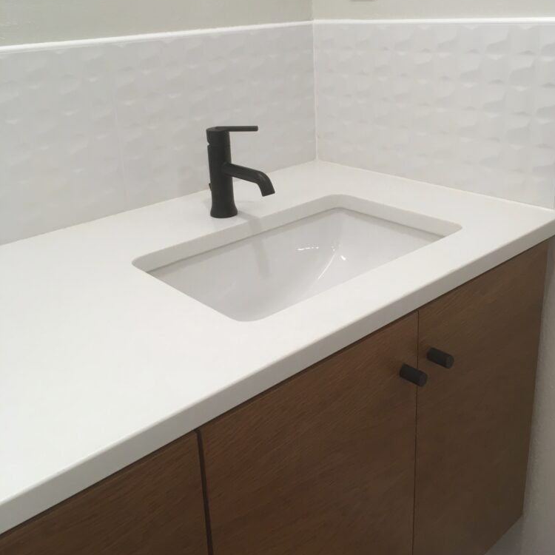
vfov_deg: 46.9
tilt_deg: -18.8
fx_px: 635
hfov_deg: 47.2
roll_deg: +3.6
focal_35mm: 35
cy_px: 214
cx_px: 283
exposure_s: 1/30
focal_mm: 4.15
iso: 25
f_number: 2.2
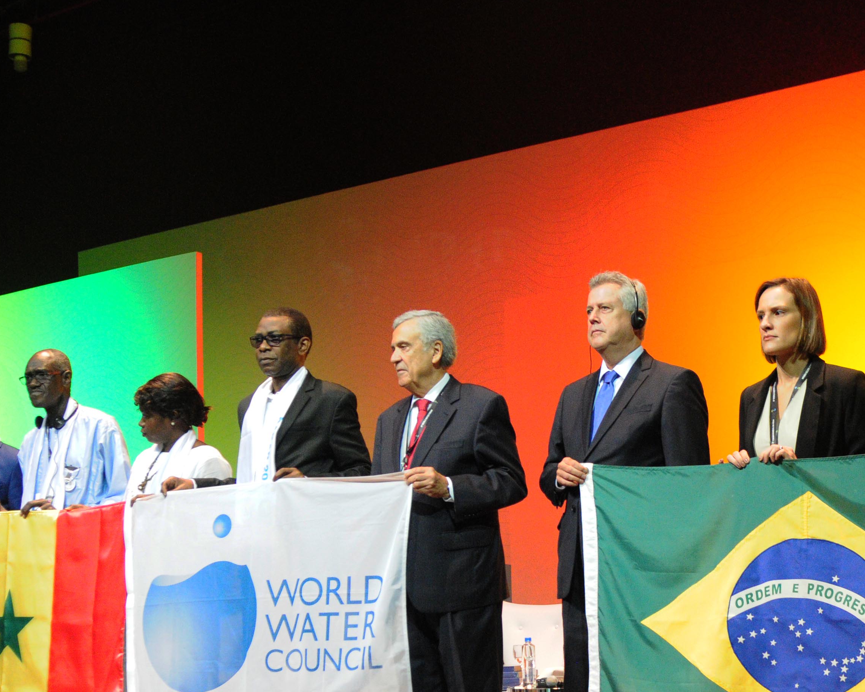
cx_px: 497
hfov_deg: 32.4
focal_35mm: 58
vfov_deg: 26.0
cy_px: 480
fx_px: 1485
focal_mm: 22
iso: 2000
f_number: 3.2
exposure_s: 1/160
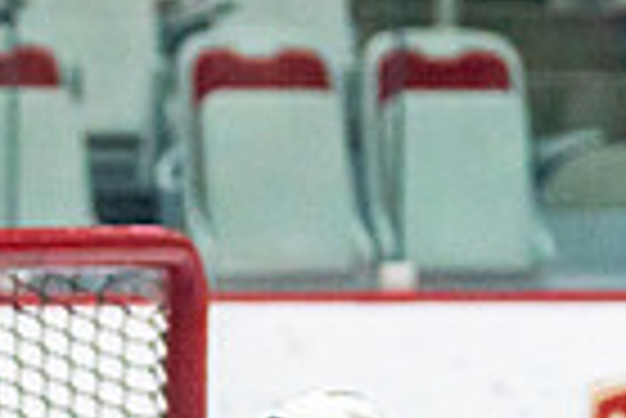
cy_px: 926
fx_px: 12742
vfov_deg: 1.9
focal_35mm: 732
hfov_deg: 2.8
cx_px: -309
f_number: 2.8
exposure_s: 1/1000
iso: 3200
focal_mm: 111
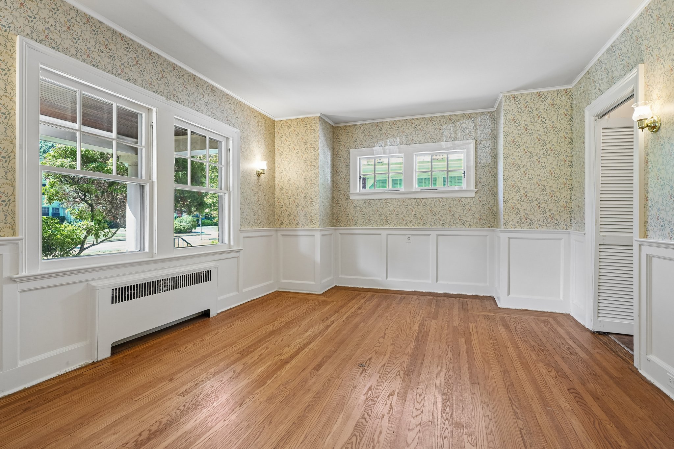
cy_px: 224
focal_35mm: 18
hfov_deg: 90.6
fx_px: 333
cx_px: 337
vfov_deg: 68.0
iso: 800
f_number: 5.6
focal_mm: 17.8
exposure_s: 1/50
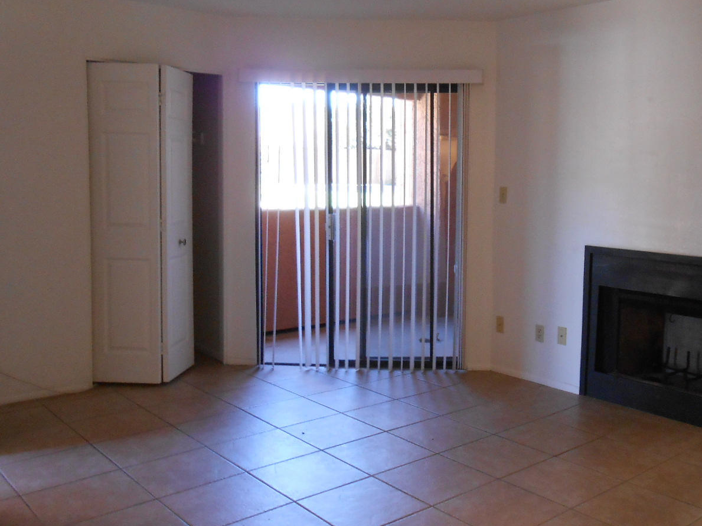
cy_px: 230
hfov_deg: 51.8
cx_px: 458
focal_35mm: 35
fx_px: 710
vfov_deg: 40.6
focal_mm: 4.6
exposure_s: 1/30
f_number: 3.5
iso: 250
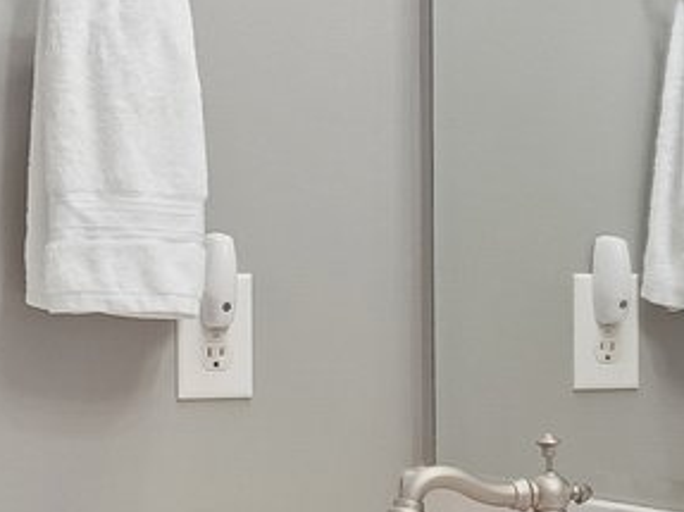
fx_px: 2034
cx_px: 214
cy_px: 346
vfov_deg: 14.3
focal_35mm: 103
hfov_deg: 19.0
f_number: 8
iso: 400
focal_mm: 10
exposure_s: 1/6
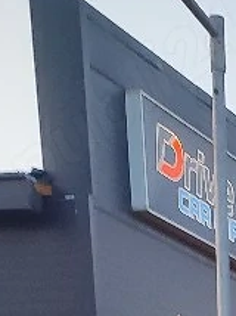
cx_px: 648
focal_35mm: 156
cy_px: 899
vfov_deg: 10.0
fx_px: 1421
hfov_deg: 8.3
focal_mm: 6.04
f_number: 1.9
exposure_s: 1/33
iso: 122
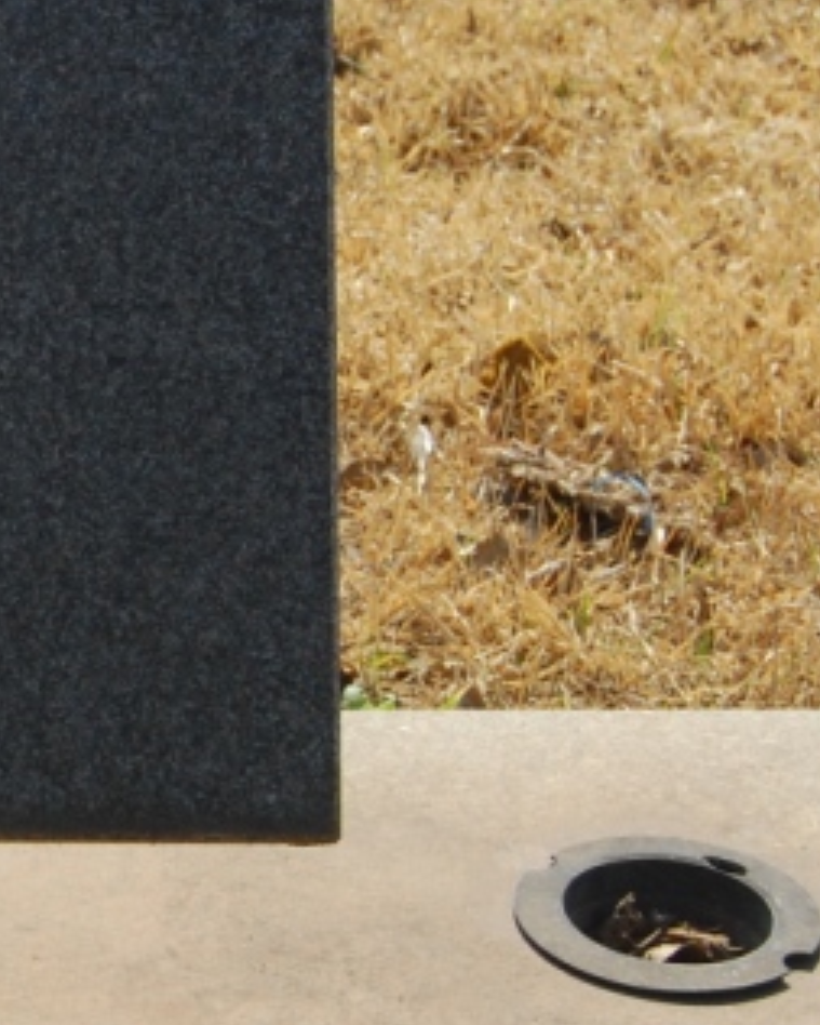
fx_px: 4837
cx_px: -272
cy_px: 427
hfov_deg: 9.5
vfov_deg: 12.1
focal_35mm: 160
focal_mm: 35
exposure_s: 1/640
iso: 400
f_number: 7.1
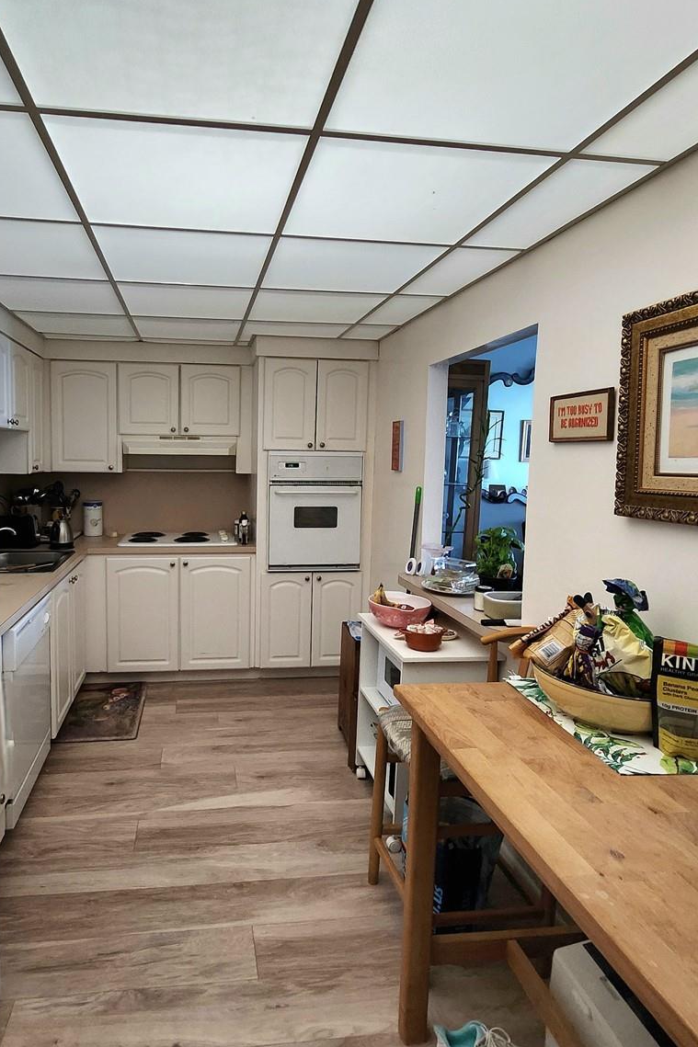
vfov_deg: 86.9
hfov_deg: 63.5
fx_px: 553
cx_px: 257
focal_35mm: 19
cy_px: 511
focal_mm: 1.74
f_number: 2.2
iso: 250
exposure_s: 1/60.2
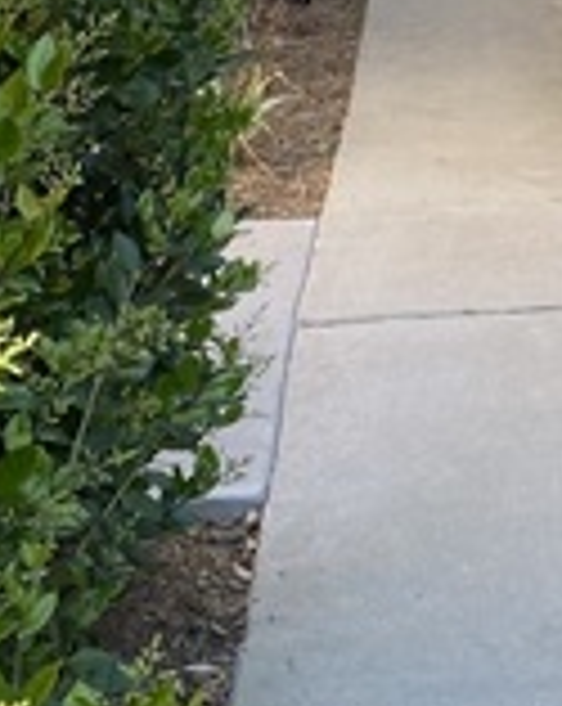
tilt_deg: +1.5
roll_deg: +2.3
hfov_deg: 13.3
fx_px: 2252
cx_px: 868
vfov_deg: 16.9
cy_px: -173
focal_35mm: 108
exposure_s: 1/215
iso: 32
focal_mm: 4.25
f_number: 1.8
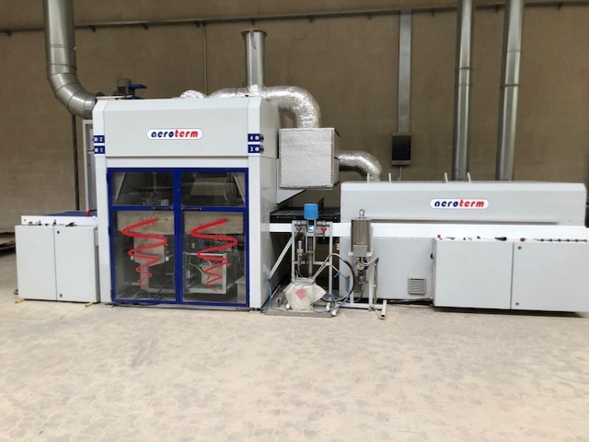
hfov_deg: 63.4
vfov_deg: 49.7
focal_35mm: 28
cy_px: 221
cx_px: 294
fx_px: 476
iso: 32
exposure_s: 1/33
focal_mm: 3.99
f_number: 1.8
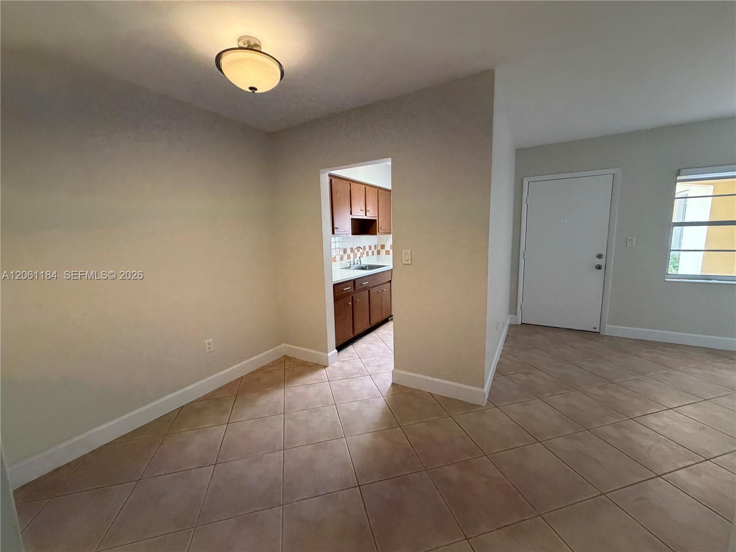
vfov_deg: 85.7
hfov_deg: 102.1
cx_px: 368
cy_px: 276
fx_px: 298
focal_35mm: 14
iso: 320
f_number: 2.2
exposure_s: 1/120
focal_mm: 2.22
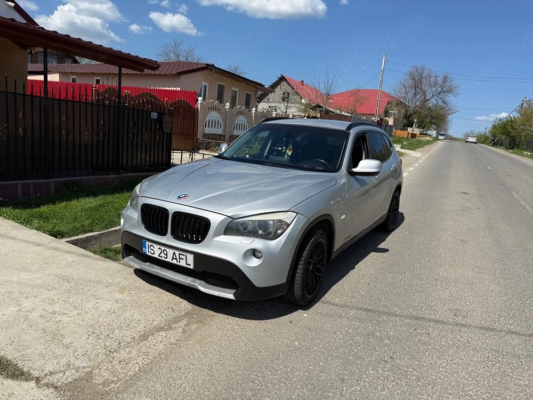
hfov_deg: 71.6
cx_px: 266
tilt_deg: -9.2
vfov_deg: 56.8
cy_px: 200
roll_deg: -6.4
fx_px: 370
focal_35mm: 24
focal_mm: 6.76
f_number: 1.78
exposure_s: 1/6711
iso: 80
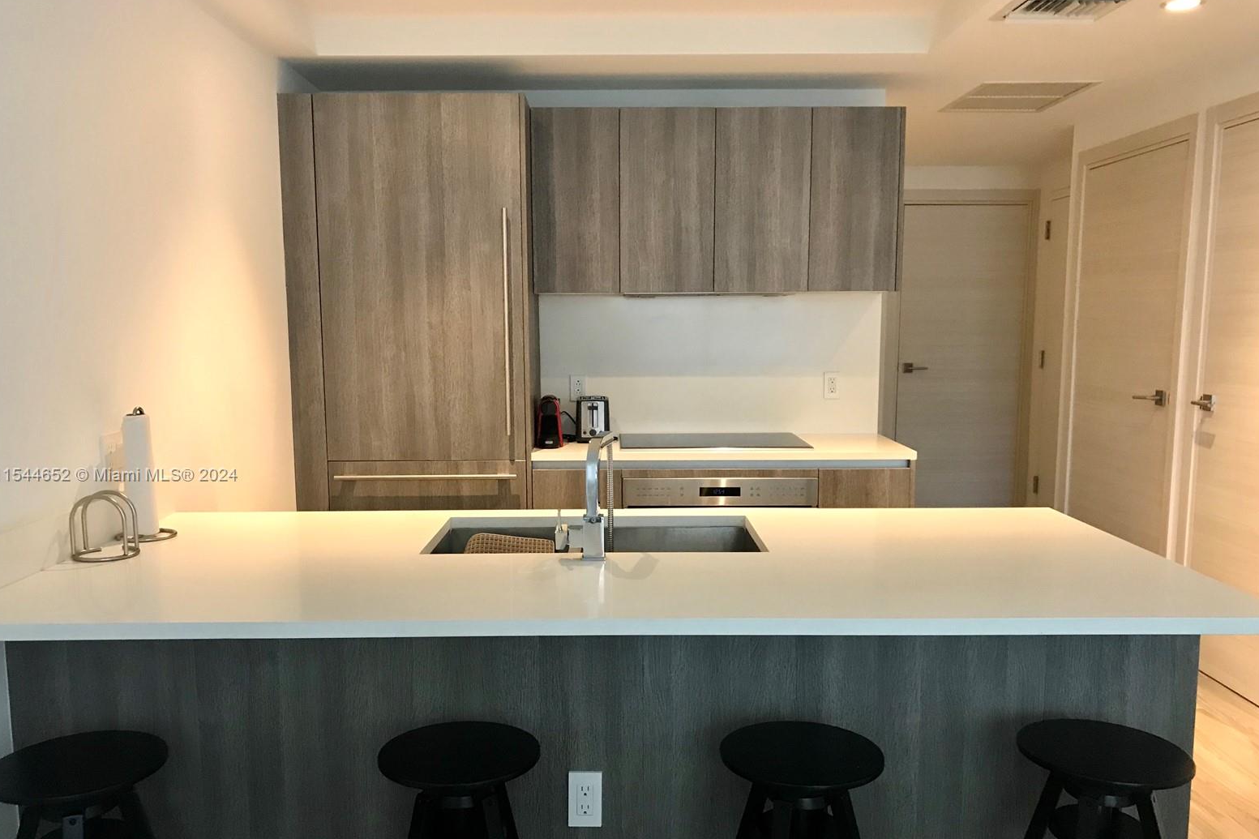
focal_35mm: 30
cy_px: 476
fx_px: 1049
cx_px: 626
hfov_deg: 61.9
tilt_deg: -8.7
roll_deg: +0.2
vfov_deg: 43.5
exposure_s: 1/15
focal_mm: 3.99
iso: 50
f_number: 1.8
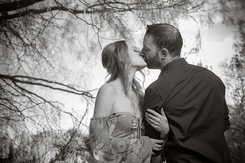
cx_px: 122
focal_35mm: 80
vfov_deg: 17.1
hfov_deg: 25.4
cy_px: 82
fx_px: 545
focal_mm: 80
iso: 50
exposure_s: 1/250
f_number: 4
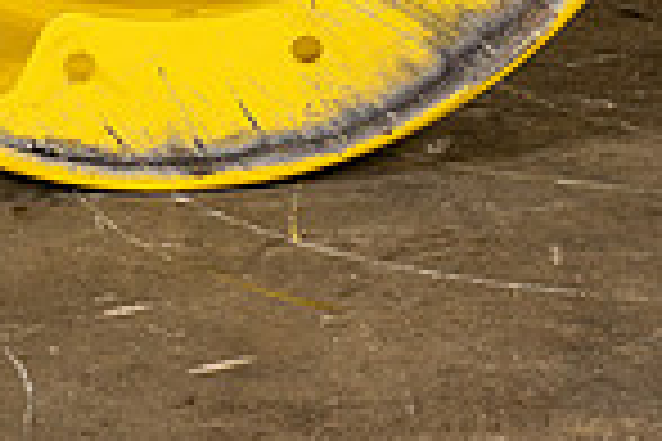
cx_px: 180
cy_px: -358
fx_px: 4137
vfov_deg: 6.0
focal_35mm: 225
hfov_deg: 9.1
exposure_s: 1/100
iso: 500
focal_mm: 57
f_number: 5.6
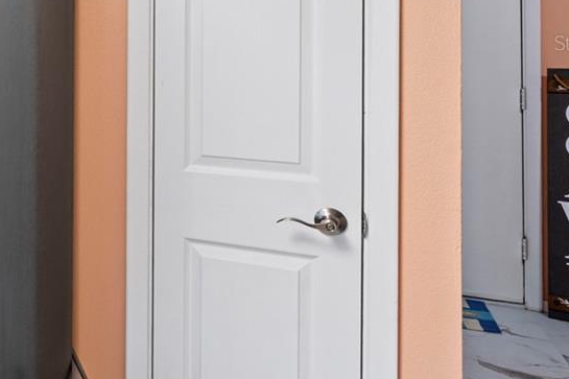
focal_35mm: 47
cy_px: 43
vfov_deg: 27.7
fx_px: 743
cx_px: -188
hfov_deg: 31.3
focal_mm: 16
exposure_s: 1.6
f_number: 10
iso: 100
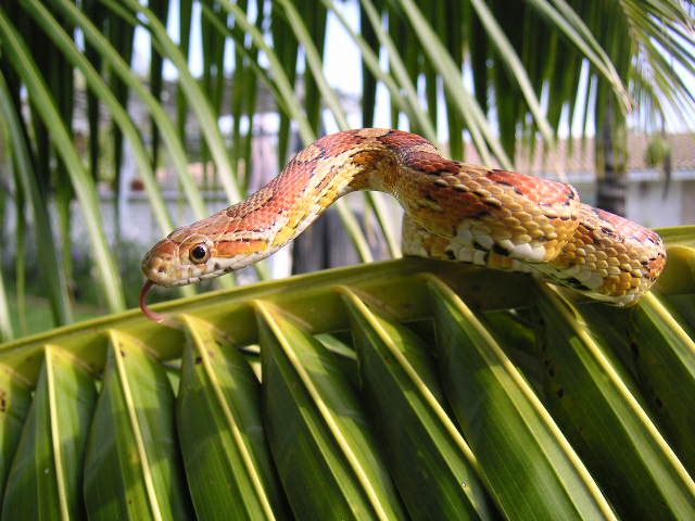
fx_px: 763
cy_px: 260
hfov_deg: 49.0
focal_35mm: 38
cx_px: 348
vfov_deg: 37.7
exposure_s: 1/180
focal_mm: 6
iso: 50
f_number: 2.8
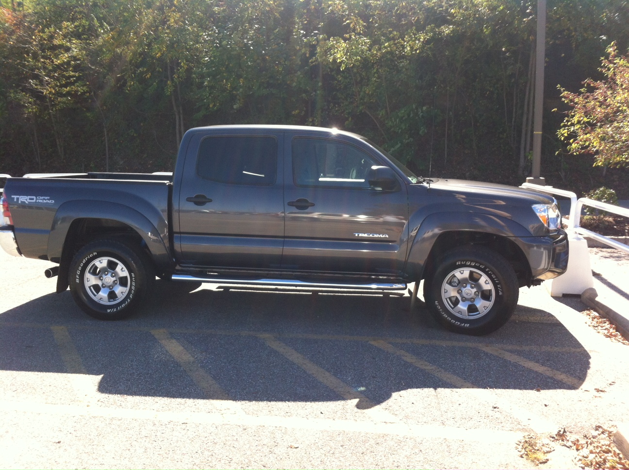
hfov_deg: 52.7
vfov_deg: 40.6
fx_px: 635
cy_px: 235
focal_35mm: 35
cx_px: 314
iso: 80
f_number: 2.8
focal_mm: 3.85
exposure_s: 1/343
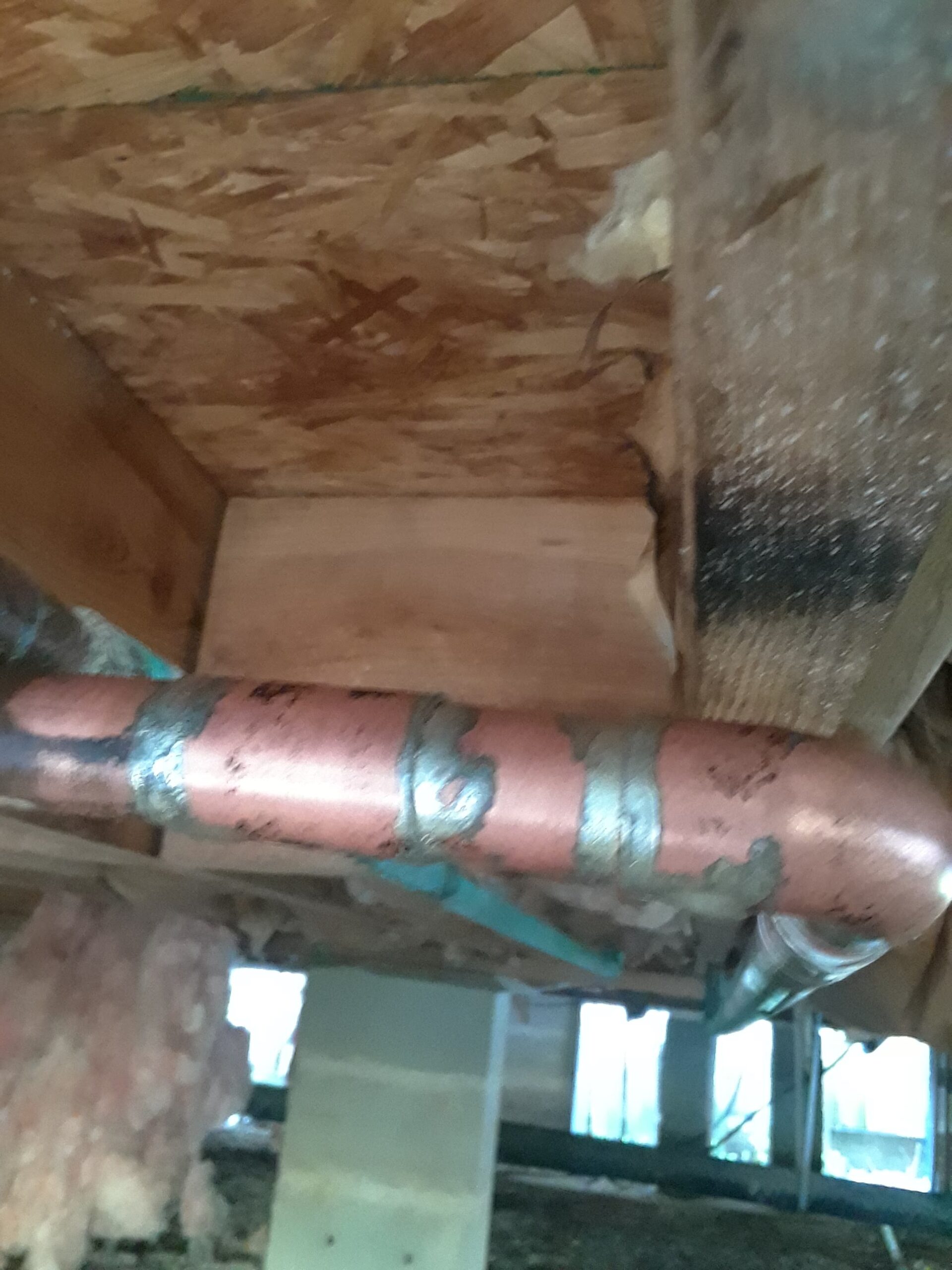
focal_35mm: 30
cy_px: 635
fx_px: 1100
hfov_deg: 46.8
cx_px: 476
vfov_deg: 60.0
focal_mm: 2.47
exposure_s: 1/15
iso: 400
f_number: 1.9
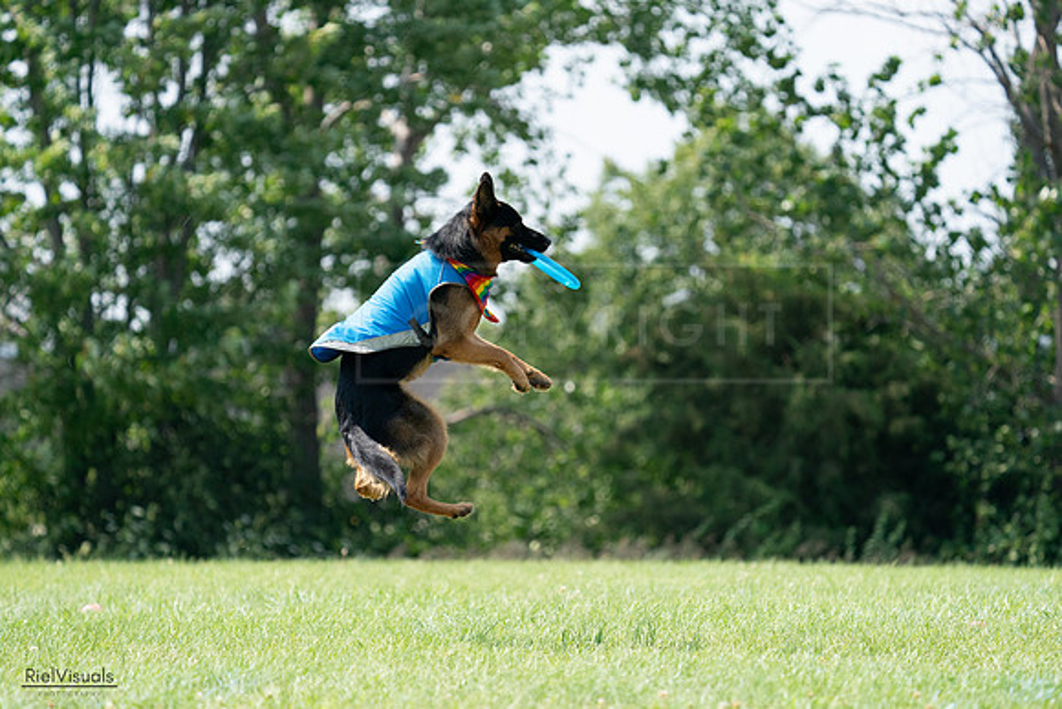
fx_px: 8321
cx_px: 531
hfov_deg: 7.3
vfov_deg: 4.9
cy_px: 354
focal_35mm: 282
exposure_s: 1/4000
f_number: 5.6
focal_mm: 282
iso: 2000
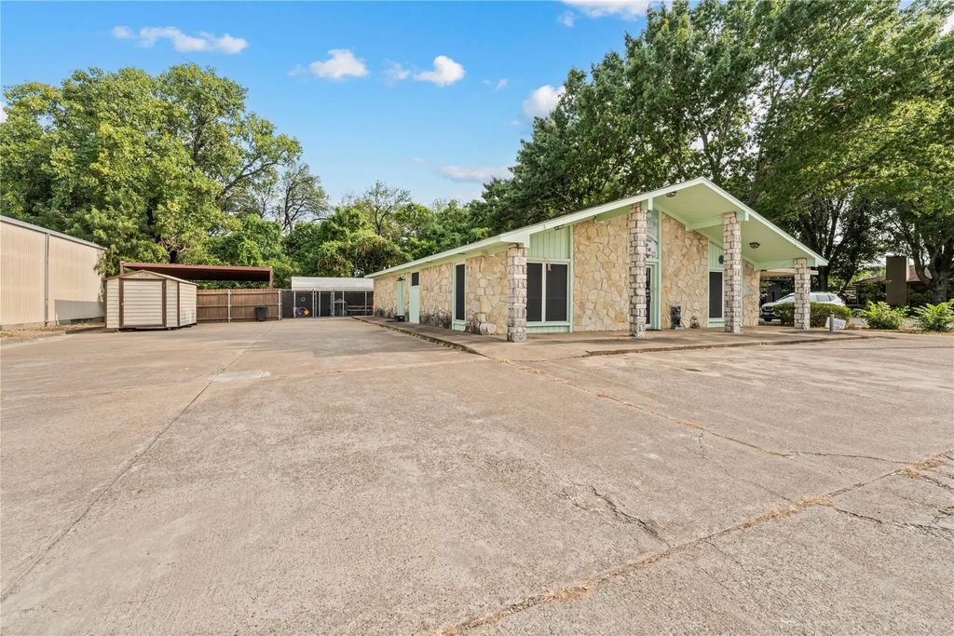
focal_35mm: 15
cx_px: 477
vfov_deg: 77.3
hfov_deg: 100.4
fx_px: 398
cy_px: 318
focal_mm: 15
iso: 100
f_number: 11
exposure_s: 1/100
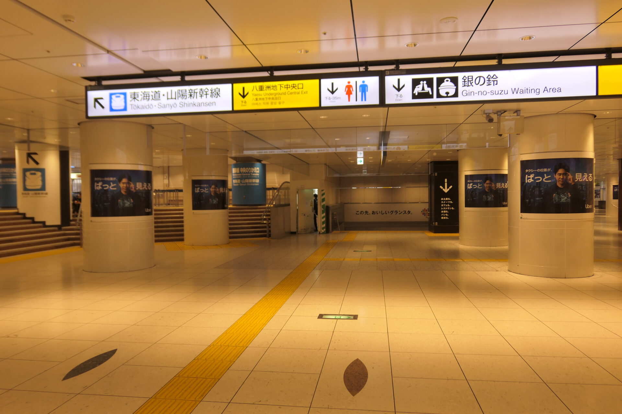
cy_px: 207
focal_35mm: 24
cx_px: 311
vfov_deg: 53.1
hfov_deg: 73.7
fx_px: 415
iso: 125
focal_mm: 8.8
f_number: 2.2
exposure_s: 1/125
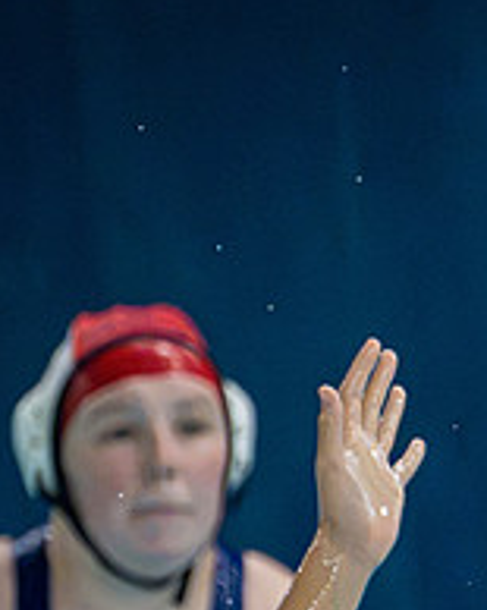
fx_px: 16444
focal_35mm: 912
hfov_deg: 1.7
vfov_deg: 2.1
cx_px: 1178
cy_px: 651
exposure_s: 1/1000
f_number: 4
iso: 14400
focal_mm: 220
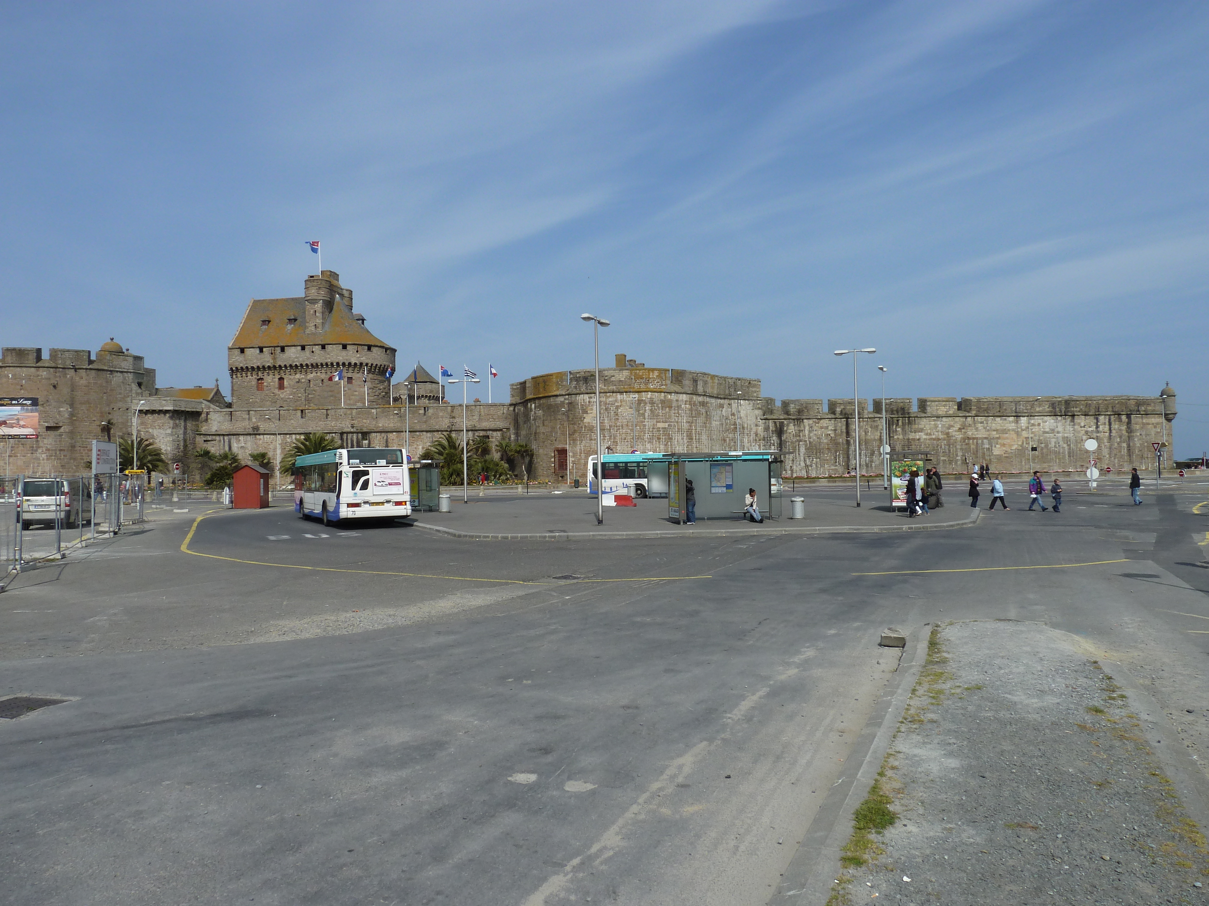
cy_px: 453
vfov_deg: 54.9
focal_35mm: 25
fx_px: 873
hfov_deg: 69.4
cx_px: 604
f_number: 5.6
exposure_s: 1/500
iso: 80
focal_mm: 4.1
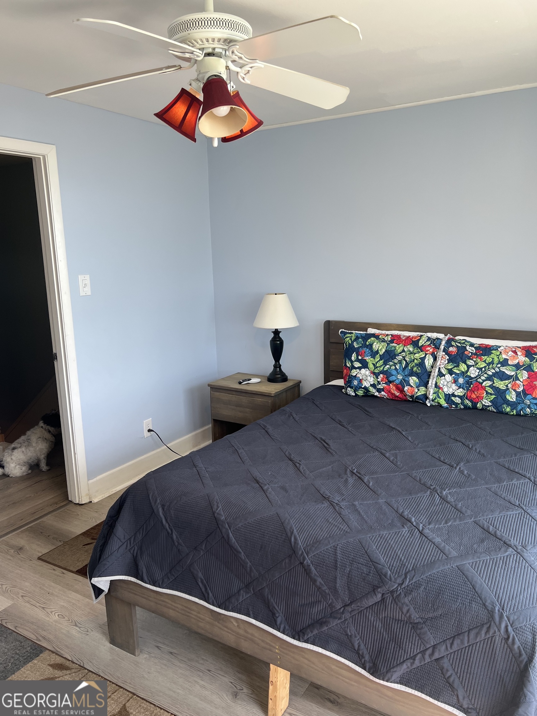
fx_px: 538
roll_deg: +1.2
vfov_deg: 67.3
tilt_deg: -11.3
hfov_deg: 53.1
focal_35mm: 26
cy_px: 358
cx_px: 268
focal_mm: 5.7
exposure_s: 1/120
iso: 40
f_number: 1.5
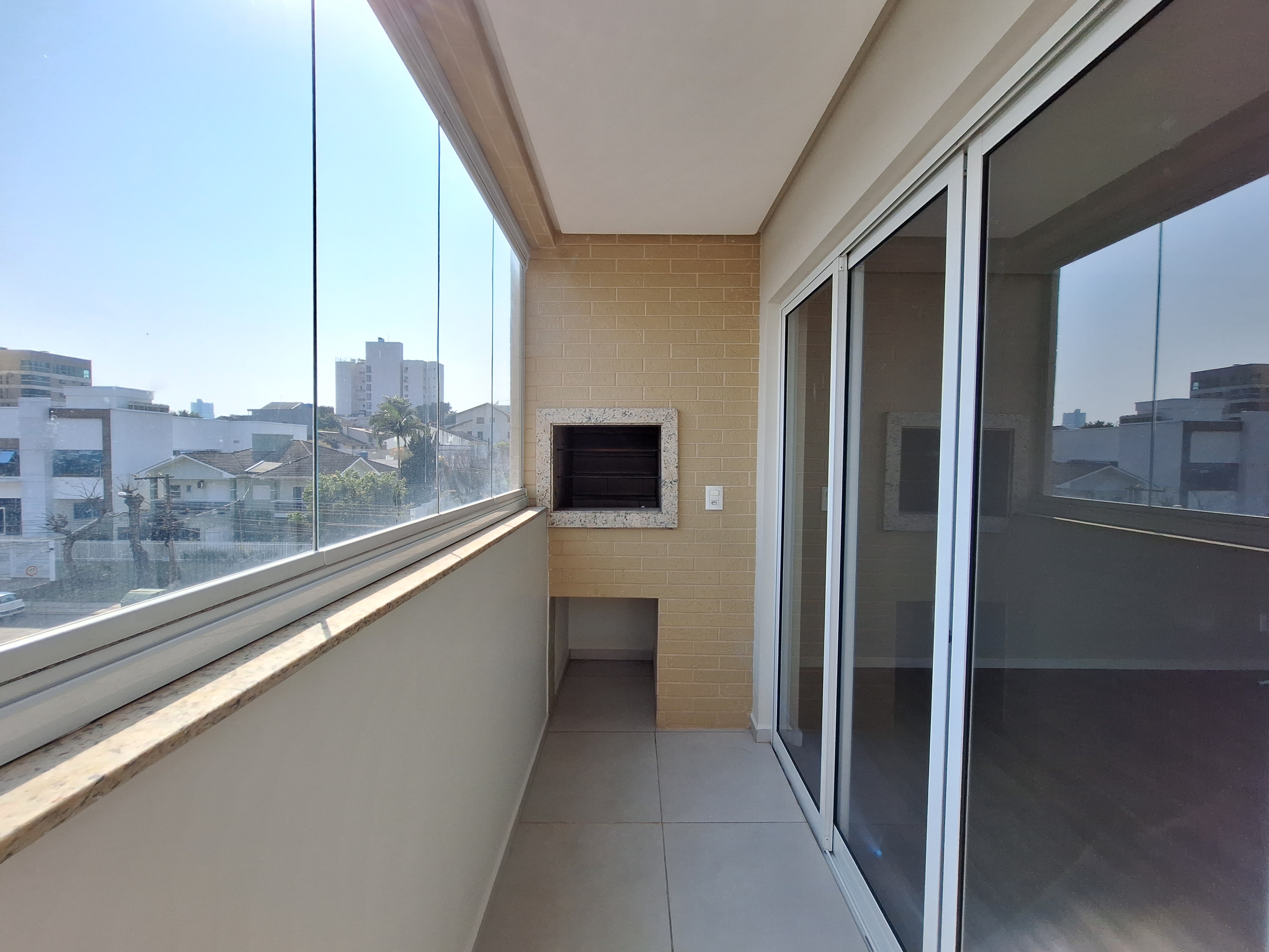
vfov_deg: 89.9
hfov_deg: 106.2
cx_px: 634
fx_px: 477
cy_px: 476
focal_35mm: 13
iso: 40
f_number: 2.2
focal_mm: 1.74
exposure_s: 1/1261
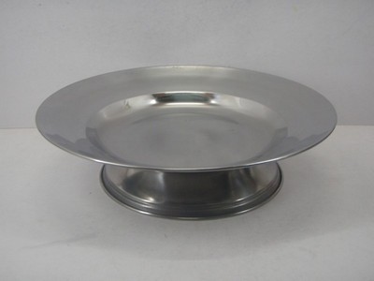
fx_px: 551
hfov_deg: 37.5
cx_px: 187
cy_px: 140
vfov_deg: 28.6
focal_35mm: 51
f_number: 4
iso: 200
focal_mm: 9.13
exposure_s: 1/40
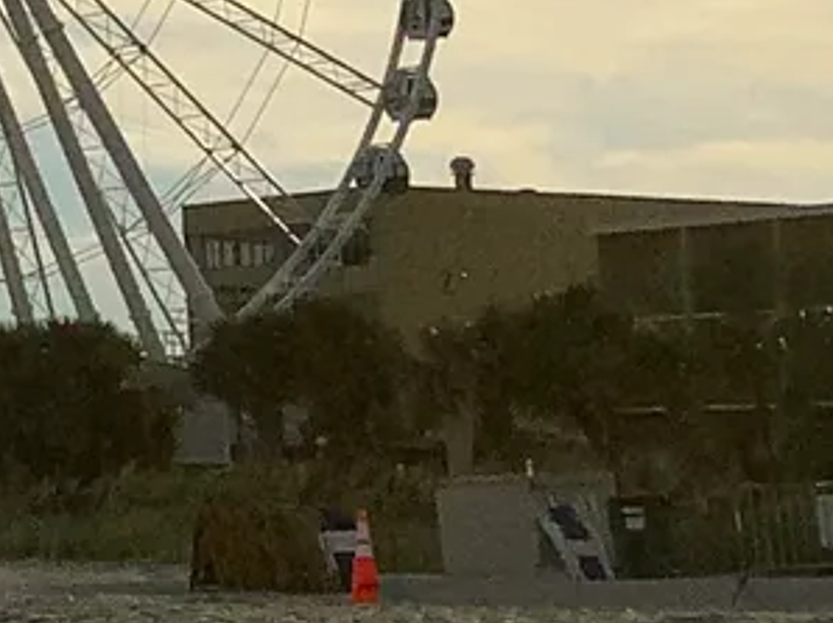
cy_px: -355
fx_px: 4809
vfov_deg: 7.3
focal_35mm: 200
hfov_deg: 9.0
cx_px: -1101
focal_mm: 3.3
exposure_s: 1/7407
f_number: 2.4
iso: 25
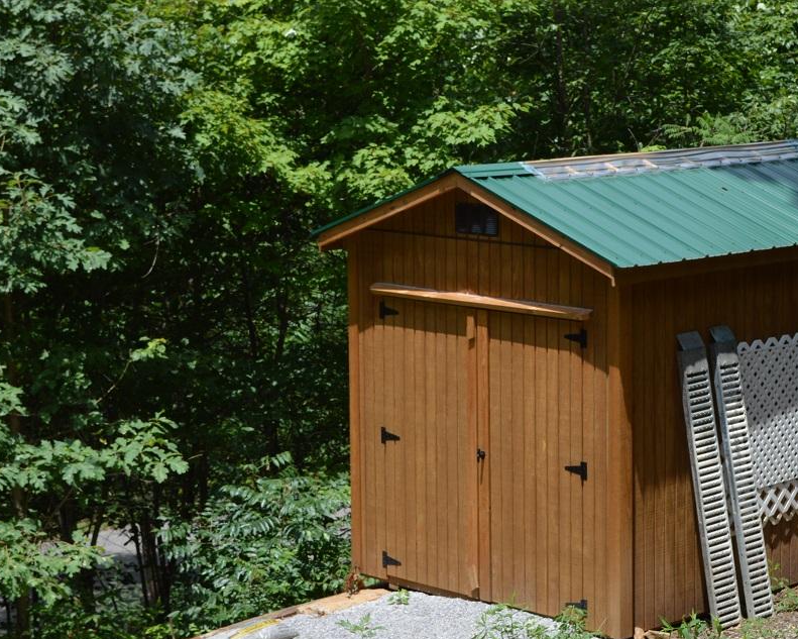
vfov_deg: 16.9
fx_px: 2149
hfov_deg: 20.9
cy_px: 332
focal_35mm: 91
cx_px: 569
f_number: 7.1
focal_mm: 40
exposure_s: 1/200
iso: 100
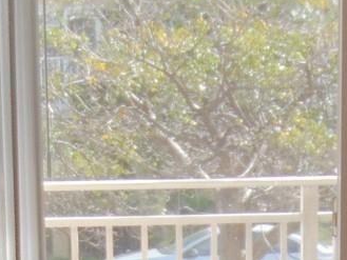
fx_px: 2046
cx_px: 136
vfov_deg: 6.9
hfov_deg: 9.7
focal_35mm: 204
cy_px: 619
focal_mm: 7.6
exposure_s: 1/160
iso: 80
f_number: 3.3
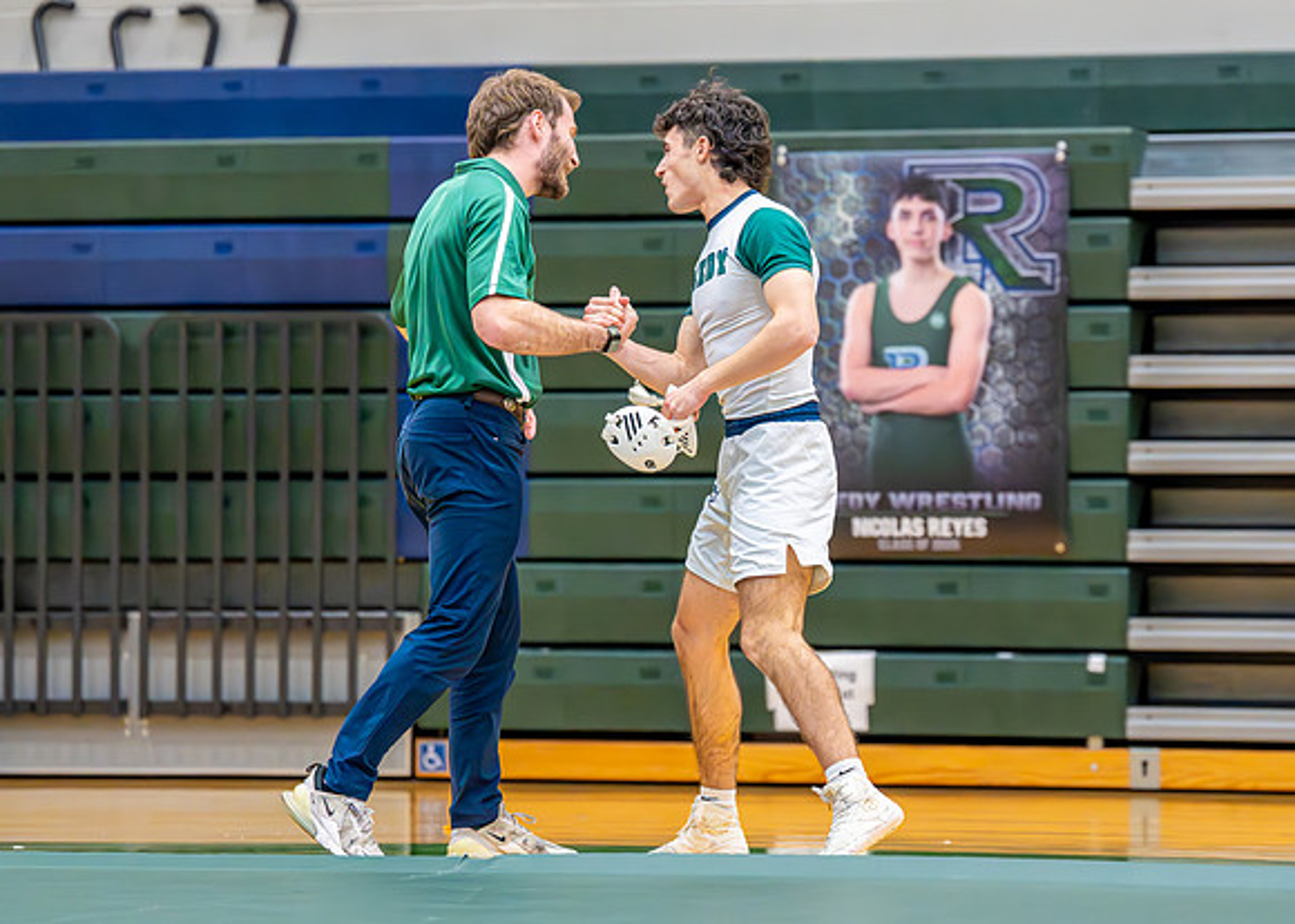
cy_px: 378
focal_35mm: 197
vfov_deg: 7.3
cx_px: 697
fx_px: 7232
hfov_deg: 10.2
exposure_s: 1/1000
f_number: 2.8
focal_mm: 126
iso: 6400
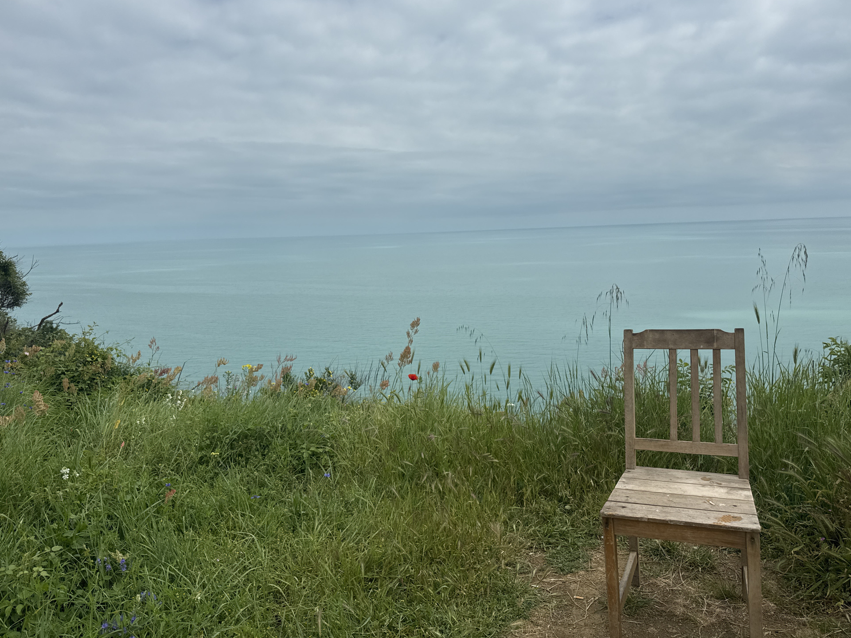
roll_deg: +1.0
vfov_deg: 54.9
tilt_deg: -6.0
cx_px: 422
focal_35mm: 25
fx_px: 615
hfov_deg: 69.4
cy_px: 308
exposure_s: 1/12346
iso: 80
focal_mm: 6.76
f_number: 1.78
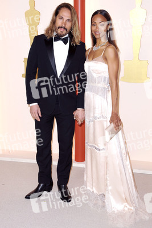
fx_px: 392
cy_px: 114
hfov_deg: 21.9
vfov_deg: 32.4
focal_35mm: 62
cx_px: 76
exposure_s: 1/200
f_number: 7.1
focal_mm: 62
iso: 1600
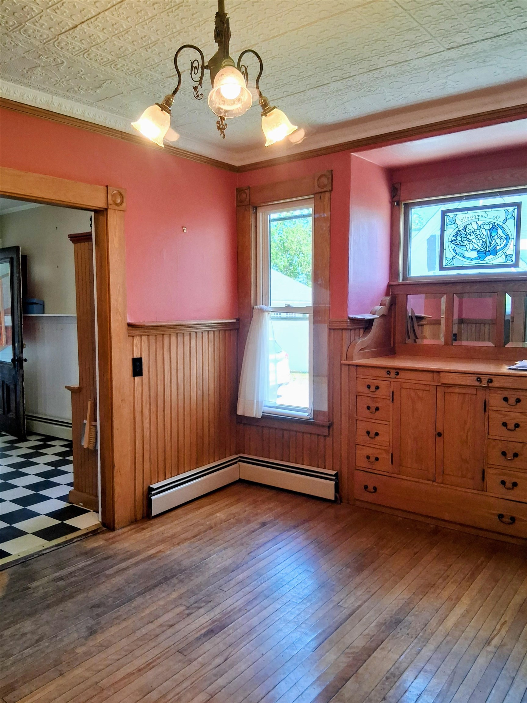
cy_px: 352
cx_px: 264
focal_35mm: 26
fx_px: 528
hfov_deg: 53.0
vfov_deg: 67.3
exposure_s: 1/100
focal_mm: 3.98
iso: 250
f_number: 1.8
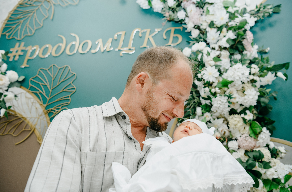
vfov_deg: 44.8
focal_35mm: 29
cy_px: 100
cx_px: 142
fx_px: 233
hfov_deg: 64.2
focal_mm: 28
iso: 400
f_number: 4
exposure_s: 1/160
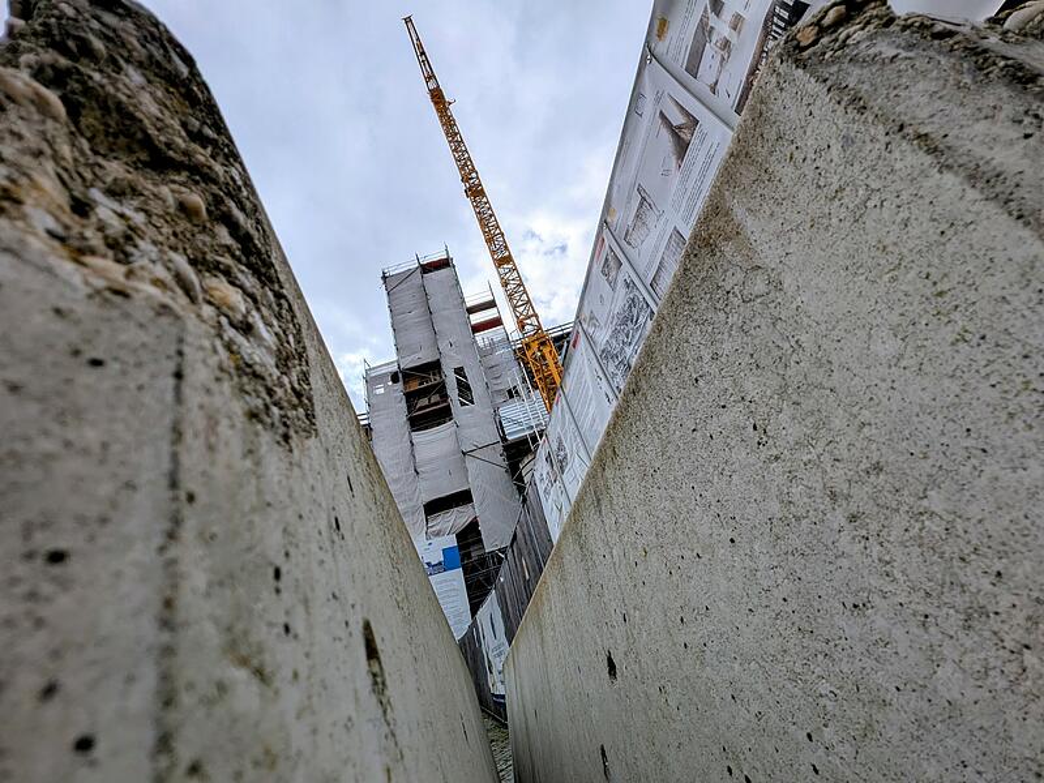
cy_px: 392
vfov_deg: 89.9
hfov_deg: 106.2
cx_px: 522
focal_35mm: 13
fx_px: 392
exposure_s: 1/3597
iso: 45
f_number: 2.2
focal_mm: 1.95
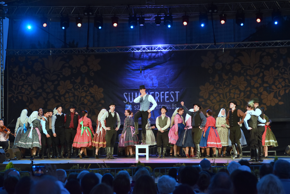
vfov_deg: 17.5
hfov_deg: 26.0
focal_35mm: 78
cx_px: 145
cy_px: 97
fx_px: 628
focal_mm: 52
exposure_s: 1/320
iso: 1000
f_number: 3.5
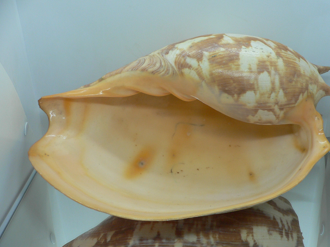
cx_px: 178
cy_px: 129
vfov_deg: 36.8
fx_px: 372
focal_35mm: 39
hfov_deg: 47.8
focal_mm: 4.6
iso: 100
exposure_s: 1/60
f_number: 2.8
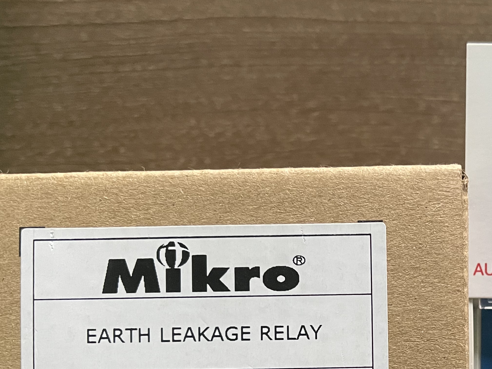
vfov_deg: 28.0
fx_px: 711
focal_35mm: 50
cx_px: 418
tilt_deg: -88.6
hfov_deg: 36.4
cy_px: 332
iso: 500
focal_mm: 5.1
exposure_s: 1/57
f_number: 1.6
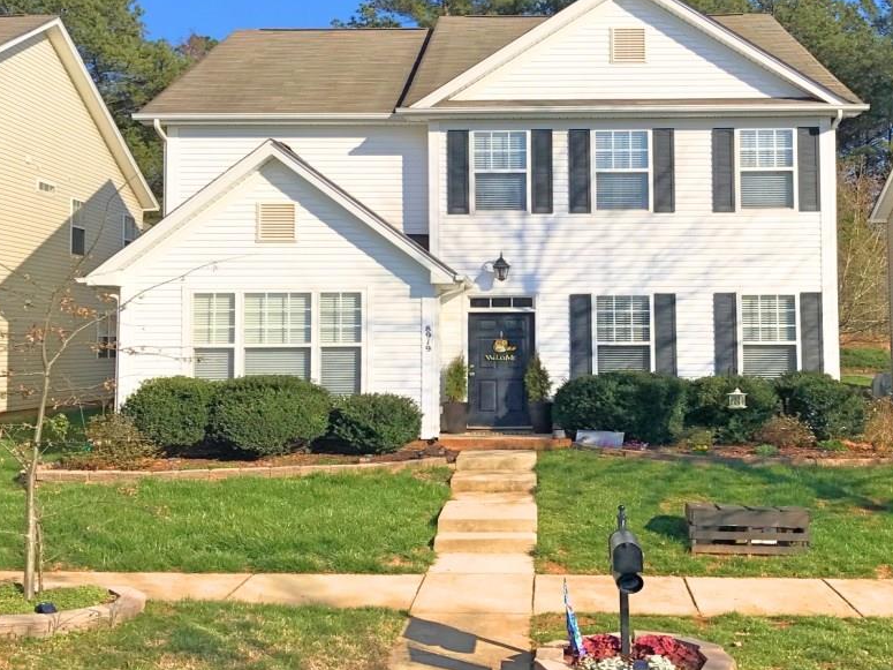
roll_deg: -1.3
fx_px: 954
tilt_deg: +1.8
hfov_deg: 50.0
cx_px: 504
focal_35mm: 37
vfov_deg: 38.6
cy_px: 303
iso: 20
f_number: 1.8
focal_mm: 3.99
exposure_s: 1/3831
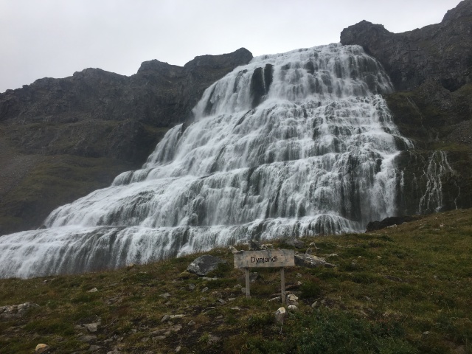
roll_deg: -0.3
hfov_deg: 61.7
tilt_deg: +18.2
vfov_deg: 48.2
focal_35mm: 29
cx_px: 236
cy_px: 177
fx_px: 395
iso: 25
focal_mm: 4.15
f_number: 2.2
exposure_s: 1/884
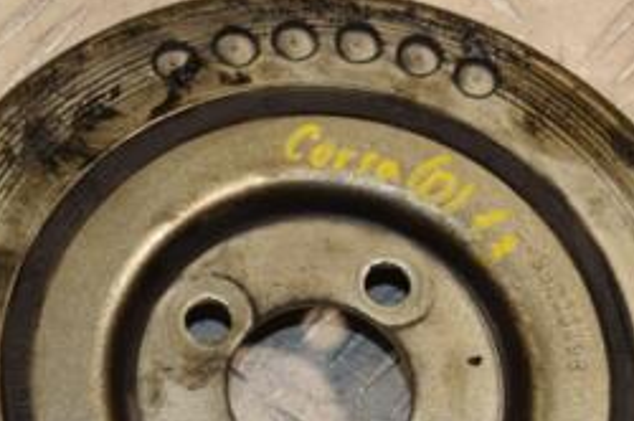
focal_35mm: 162
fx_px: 2853
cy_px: 408
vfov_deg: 8.4
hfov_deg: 12.7
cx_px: 320
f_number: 10
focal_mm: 45
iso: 800
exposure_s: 1/200
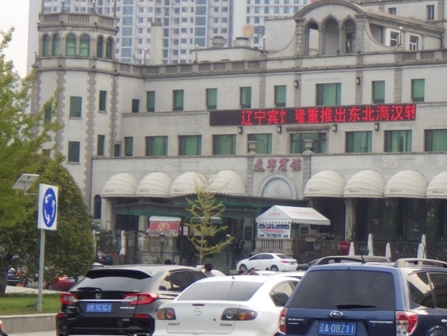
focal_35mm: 143
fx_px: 1848
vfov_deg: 10.4
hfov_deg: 13.7
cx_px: 335
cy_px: 143
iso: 125
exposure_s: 1/160
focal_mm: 13.7
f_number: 4.8
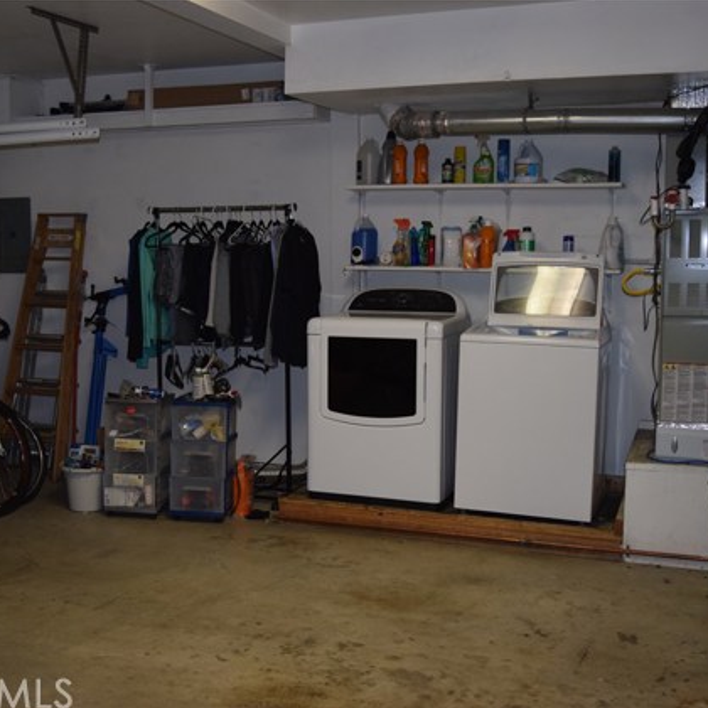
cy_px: 358
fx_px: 1033
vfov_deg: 37.8
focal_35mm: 45
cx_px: 258
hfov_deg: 37.6
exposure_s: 1/80
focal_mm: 23
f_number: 4.5
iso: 800
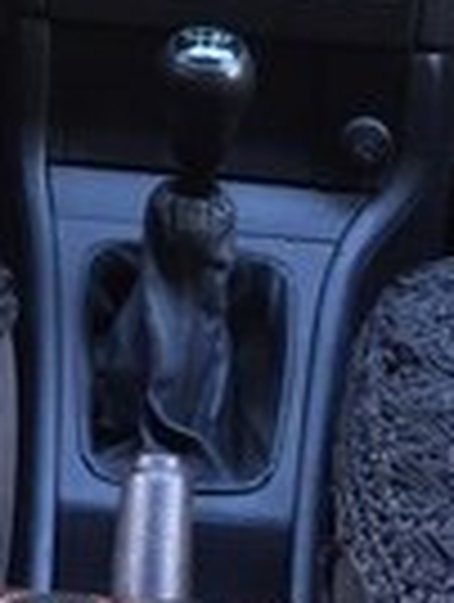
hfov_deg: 13.8
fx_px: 1865
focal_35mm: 107
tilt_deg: -6.5
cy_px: -486
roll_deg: -3.4
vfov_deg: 15.7
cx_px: 139
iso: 100
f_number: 2.2
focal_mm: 4.15
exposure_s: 1/33
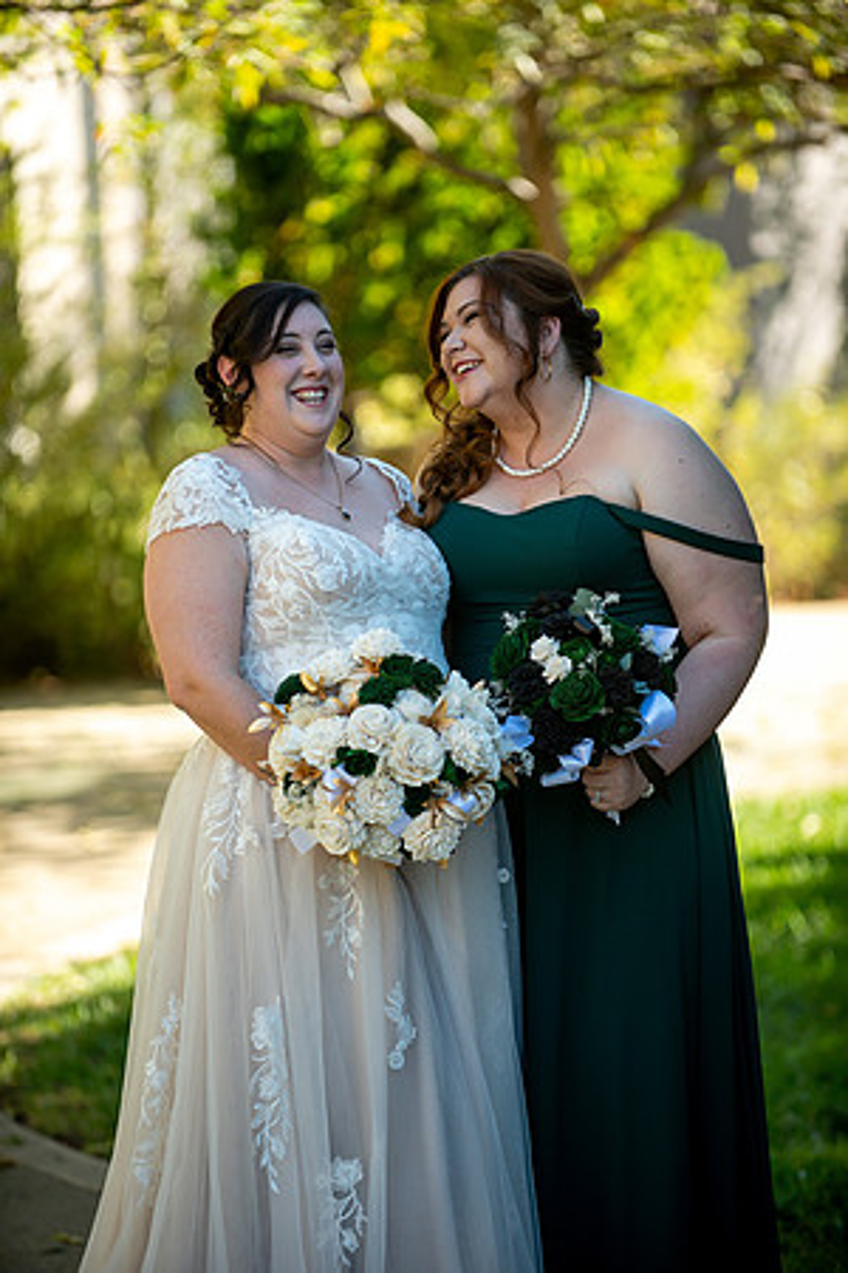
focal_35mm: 175
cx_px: 424
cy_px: 636
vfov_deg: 11.7
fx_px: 6183
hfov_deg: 7.8
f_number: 2.8
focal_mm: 175
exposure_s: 1/1000
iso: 400
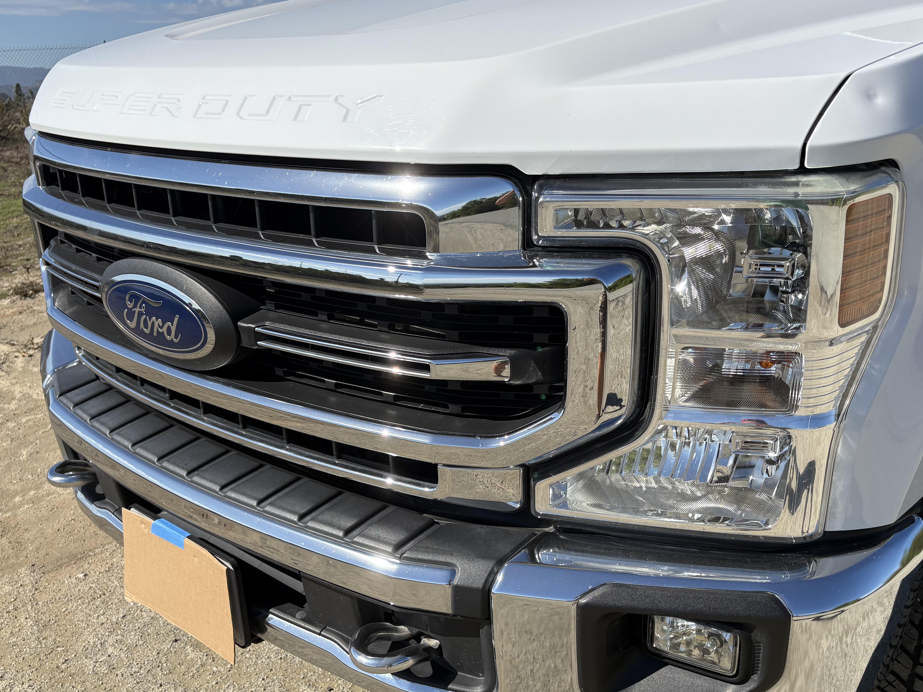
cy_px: 408
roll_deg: +2.8
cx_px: 468
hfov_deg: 55.4
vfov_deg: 42.8
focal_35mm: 33
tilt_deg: -20.4
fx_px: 880
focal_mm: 5.96
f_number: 1.6
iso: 50
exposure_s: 1/4608
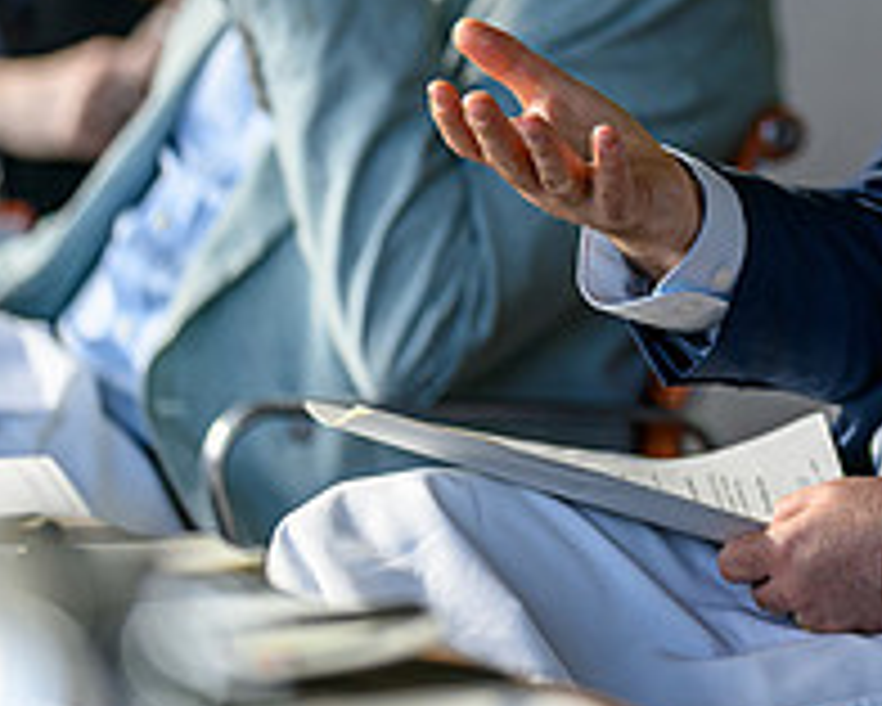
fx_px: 9924
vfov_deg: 4.1
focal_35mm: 380
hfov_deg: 5.1
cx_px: 1143
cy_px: -16
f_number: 1.8
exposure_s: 1/1000
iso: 360
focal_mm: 135
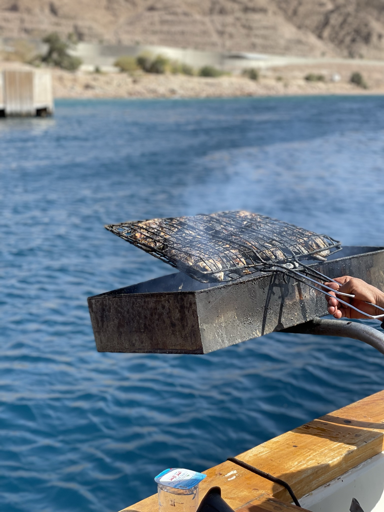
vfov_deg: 36.8
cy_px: 256
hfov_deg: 28.0
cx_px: 192
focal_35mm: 52
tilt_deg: -11.9
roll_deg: -1.3
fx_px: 769
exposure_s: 1/1170
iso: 32
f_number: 2
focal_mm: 6
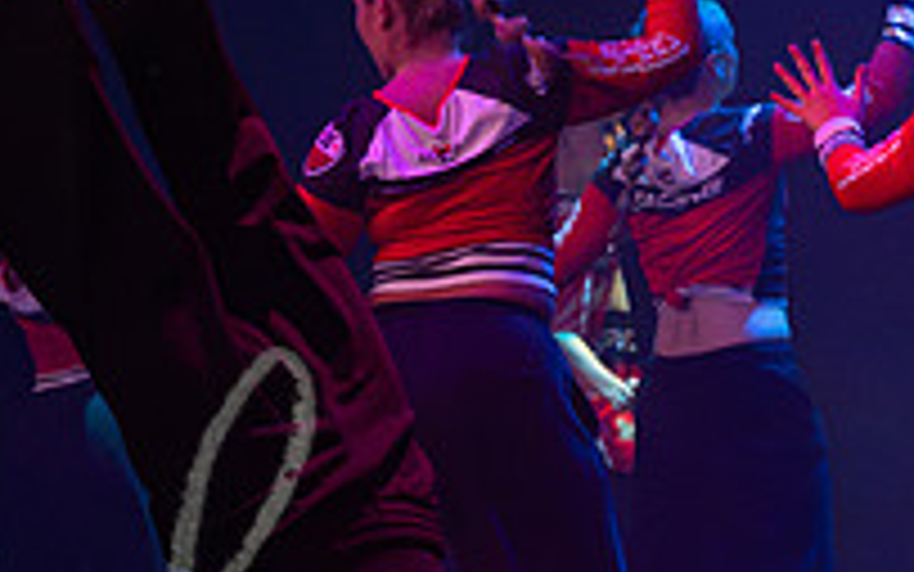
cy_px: 662
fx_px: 6678
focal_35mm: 268
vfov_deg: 4.9
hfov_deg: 7.8
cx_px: 392
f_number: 4
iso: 5000
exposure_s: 1/500
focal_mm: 79
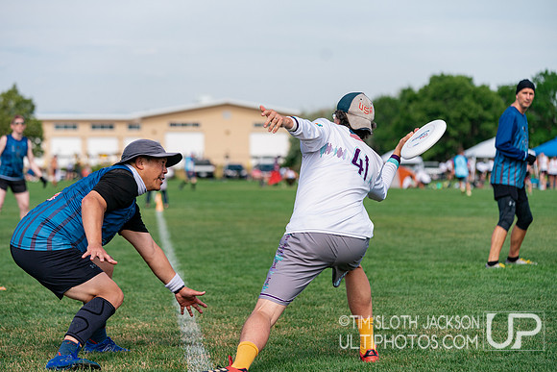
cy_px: 186
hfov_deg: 17.6
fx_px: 1795
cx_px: 278
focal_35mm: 116
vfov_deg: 11.8
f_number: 4
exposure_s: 1/4000
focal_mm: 116
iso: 500
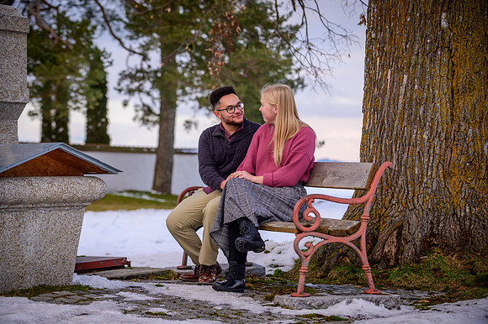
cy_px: 162
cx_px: 244
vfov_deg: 15.9
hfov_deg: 23.7
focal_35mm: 86
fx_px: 1165
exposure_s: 1/250
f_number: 4
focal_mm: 86
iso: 250
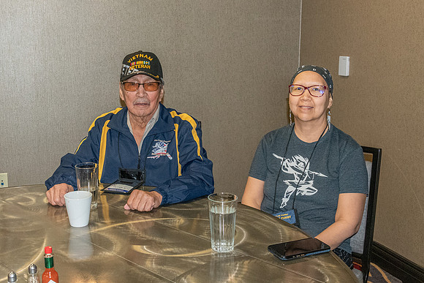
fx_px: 513
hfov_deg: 44.6
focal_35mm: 44
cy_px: 127
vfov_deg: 30.8
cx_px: 161
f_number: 6.3
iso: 6400
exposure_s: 1/125
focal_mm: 31
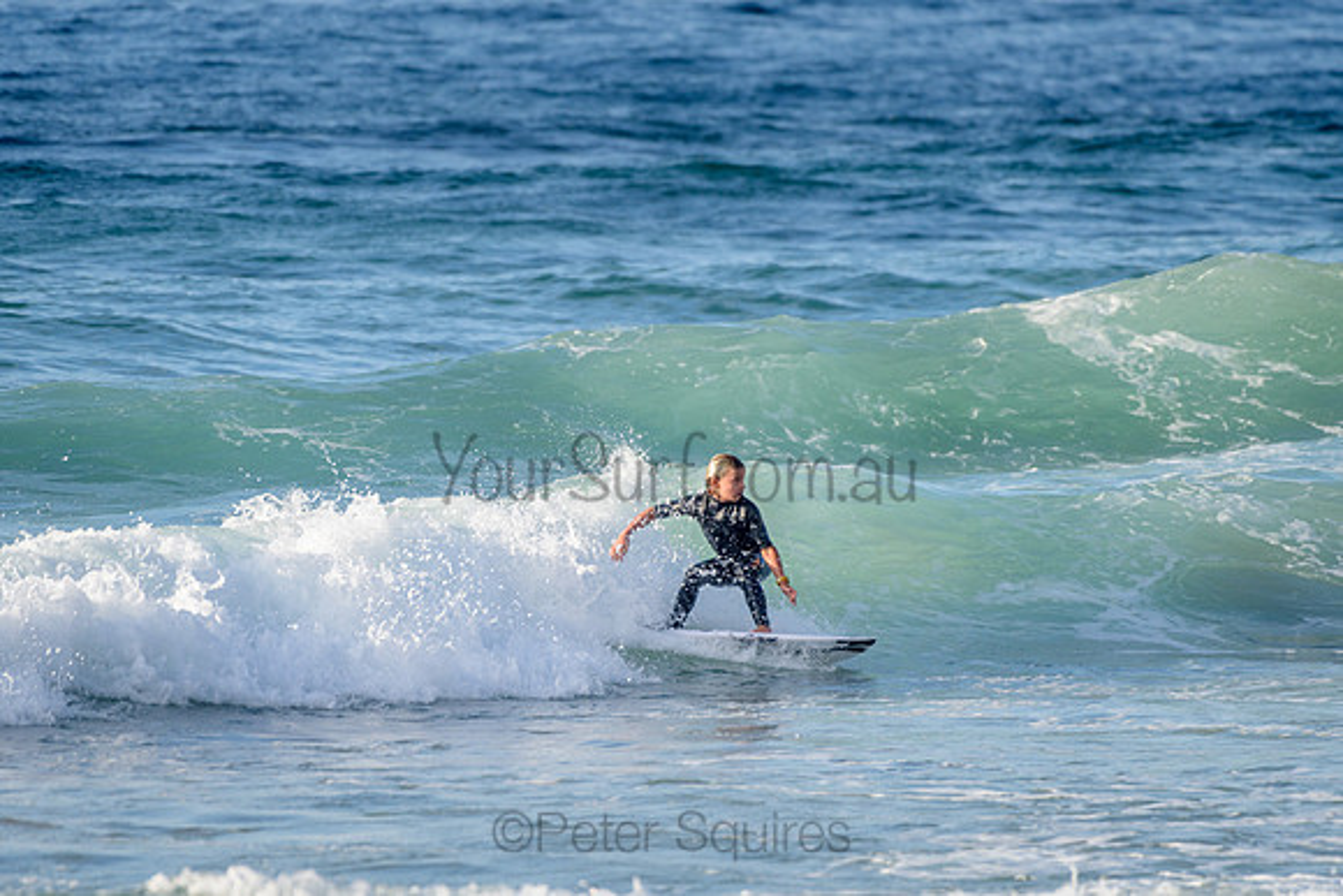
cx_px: 688
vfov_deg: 2.2
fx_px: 22871
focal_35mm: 613
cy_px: 459
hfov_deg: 3.4
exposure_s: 1/1250
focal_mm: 500
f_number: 5.6
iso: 250
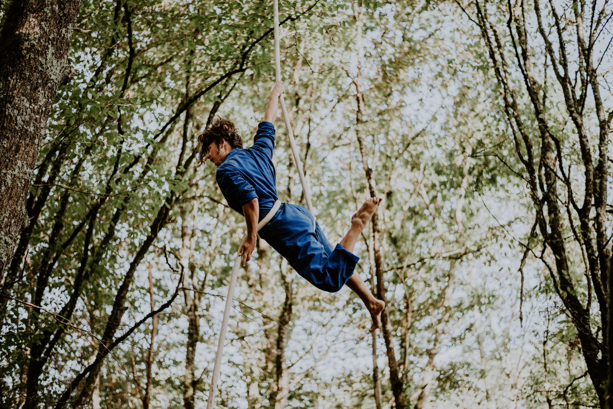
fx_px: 852
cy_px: 204
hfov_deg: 39.6
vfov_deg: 27.0
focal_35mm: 50
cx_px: 306
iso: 160
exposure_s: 1/500
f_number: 1.8
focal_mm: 50
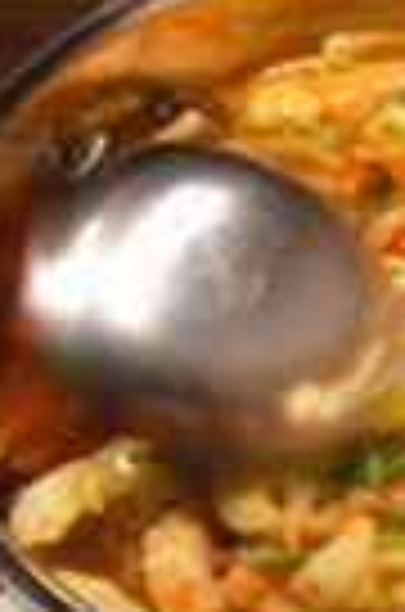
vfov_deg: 21.7
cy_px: 263
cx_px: 603
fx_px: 1594
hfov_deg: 13.6
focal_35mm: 94
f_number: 2.8
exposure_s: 1/10
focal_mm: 5.8
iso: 200
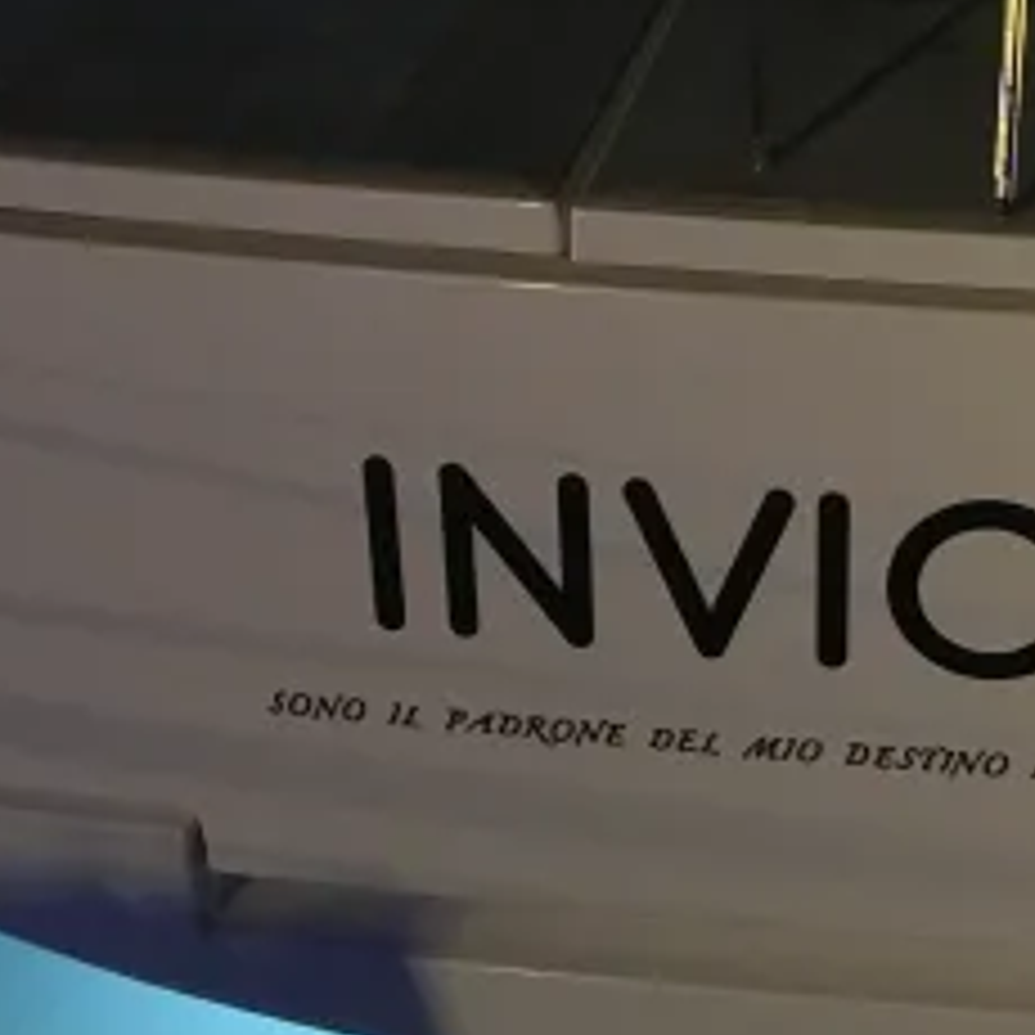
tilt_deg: -32.4
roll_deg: +0.9
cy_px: 482
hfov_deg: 25.0
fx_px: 2266
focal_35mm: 67
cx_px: 909
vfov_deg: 25.7
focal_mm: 4.15
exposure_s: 1/17
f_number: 2.2
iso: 800
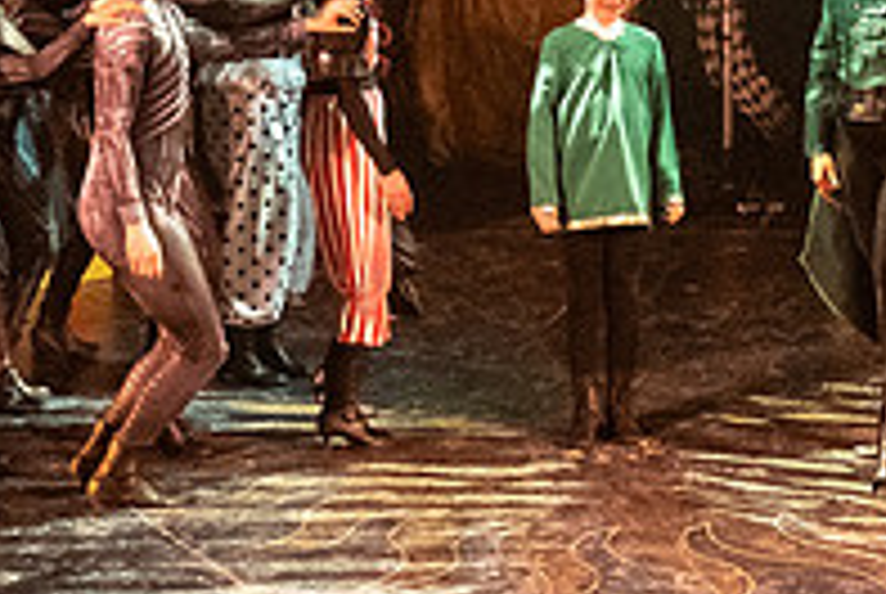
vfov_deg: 13.3
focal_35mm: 99
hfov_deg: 20.6
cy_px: -220
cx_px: 405
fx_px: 2440
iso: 3200
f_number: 2.8
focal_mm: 17
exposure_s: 1/125
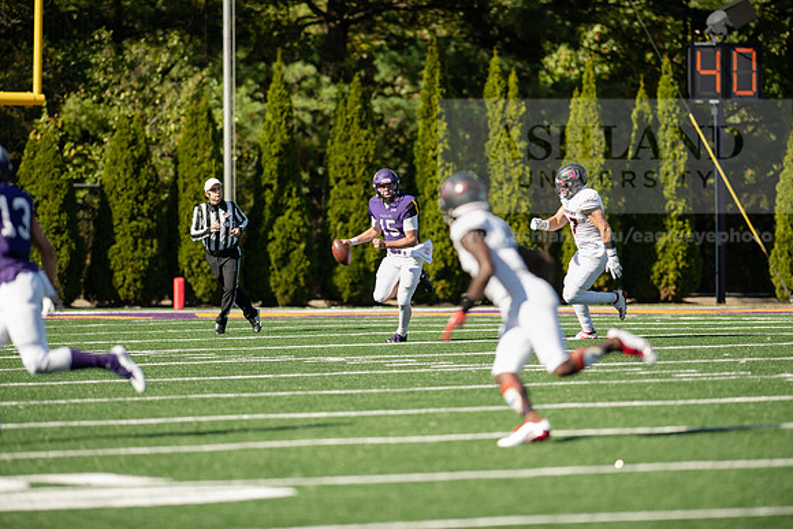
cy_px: 264
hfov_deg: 6.9
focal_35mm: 300
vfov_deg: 4.6
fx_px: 6610
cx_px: 396
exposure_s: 1/2000
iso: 320
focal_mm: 300
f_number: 3.2
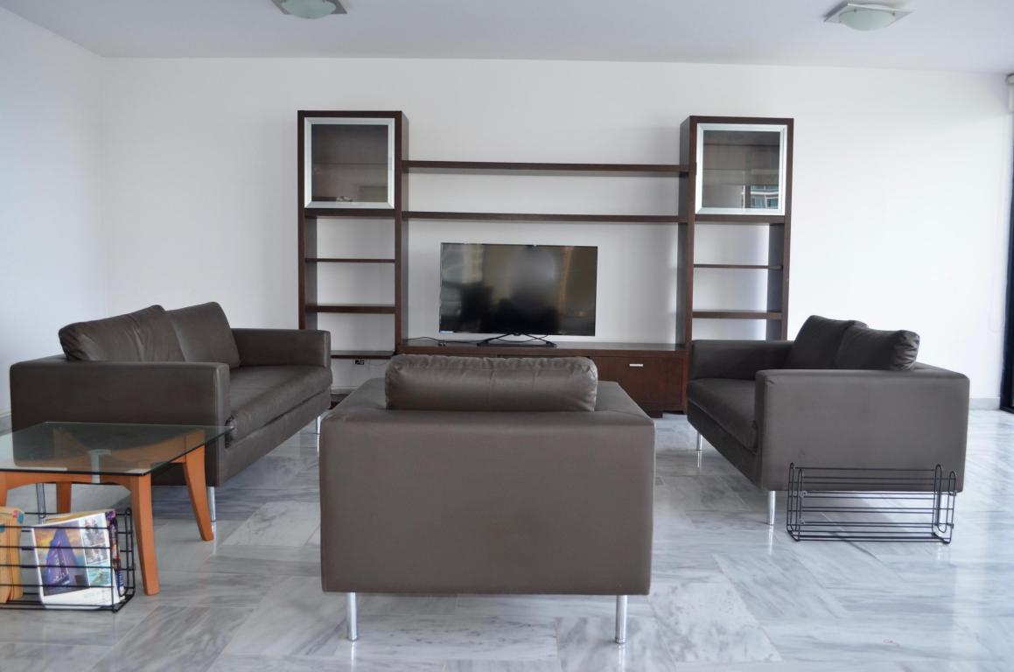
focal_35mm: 30
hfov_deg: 62.0
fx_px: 843
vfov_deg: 43.4
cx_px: 507
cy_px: 336
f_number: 3.8
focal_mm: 20
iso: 400
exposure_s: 1/80
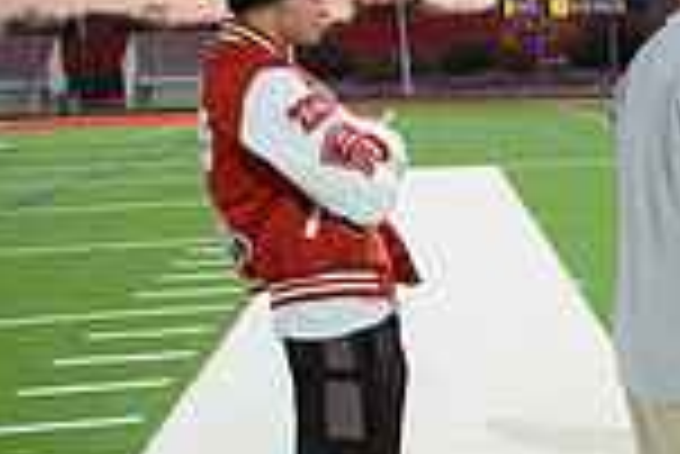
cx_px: 1288
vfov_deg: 14.7
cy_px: 429
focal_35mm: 92
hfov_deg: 17.3
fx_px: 1739
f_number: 2.8
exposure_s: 1/320
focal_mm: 24
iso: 3200
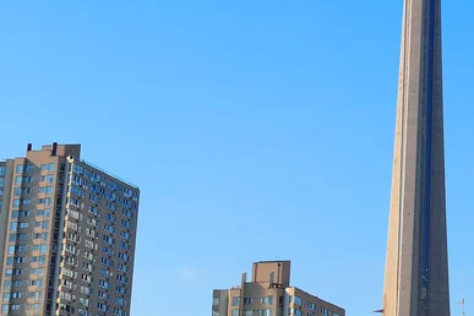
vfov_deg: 11.0
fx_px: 1633
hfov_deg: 16.0
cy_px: 36
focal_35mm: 124
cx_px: 546
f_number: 8
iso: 100
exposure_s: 1/200
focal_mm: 32
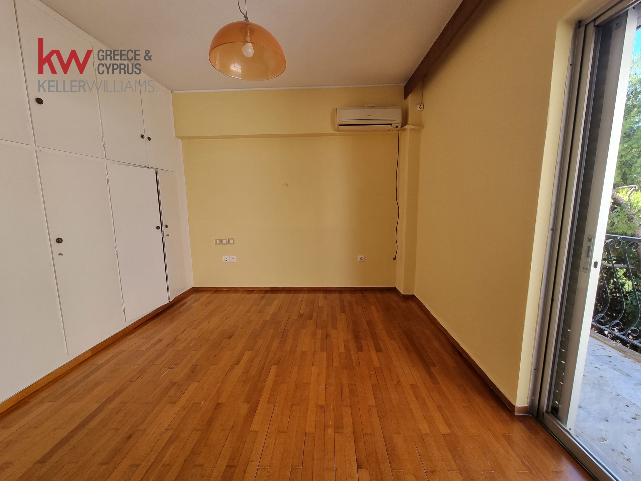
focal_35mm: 13
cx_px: 320
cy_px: 240
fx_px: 241
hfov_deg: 106.2
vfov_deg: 89.9
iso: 50
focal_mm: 2.2
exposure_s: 1/119
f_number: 2.2
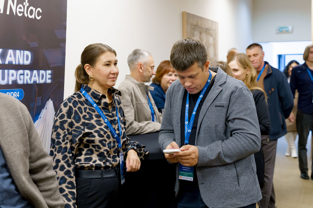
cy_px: 104
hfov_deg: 39.3
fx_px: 438
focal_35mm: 50
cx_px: 156
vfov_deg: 26.8
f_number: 4
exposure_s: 1/125
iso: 2000
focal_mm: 49
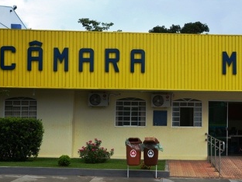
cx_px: 202
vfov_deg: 20.8
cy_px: 86
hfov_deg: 26.8
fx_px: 495
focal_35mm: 71
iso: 125
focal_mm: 27
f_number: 8
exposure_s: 1/250
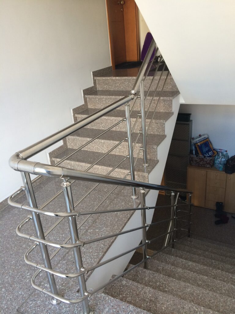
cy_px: 157
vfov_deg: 60.0
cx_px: 118
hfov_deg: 46.8
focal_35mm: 30
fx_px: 272
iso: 50
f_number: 2.2
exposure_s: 1/40
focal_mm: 4.12
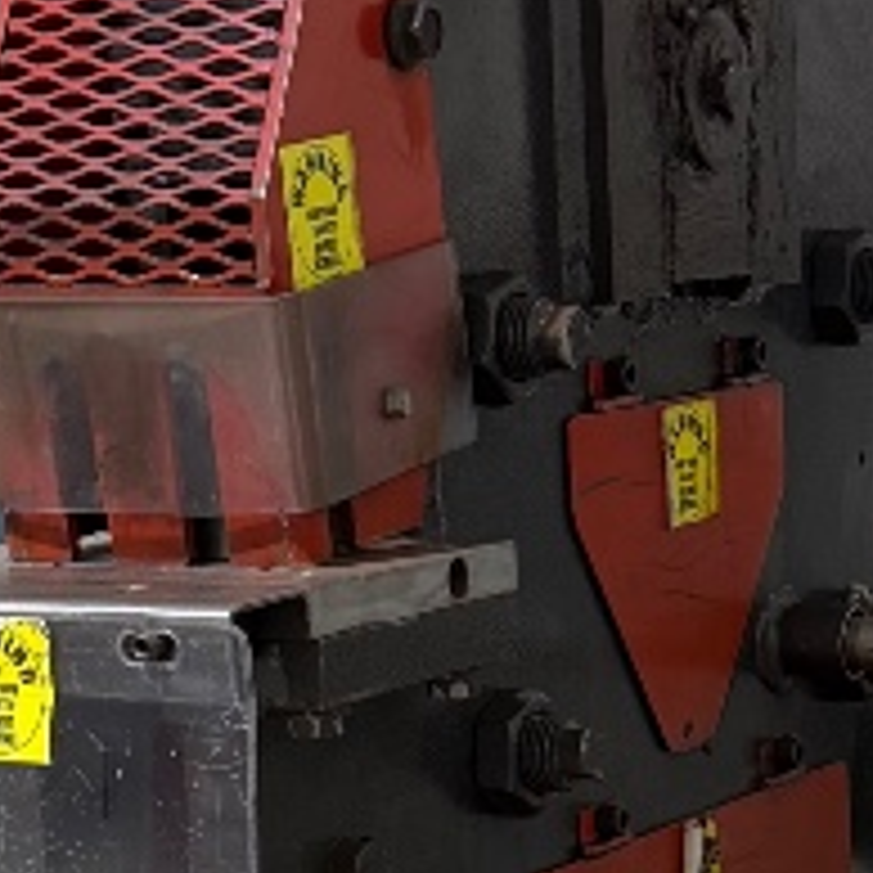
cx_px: 747
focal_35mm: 146
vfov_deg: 11.5
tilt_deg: -18.1
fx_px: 4166
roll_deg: +2.2
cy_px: 1318
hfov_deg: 11.9
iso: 160
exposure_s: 1/120
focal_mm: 6.76
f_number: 1.78
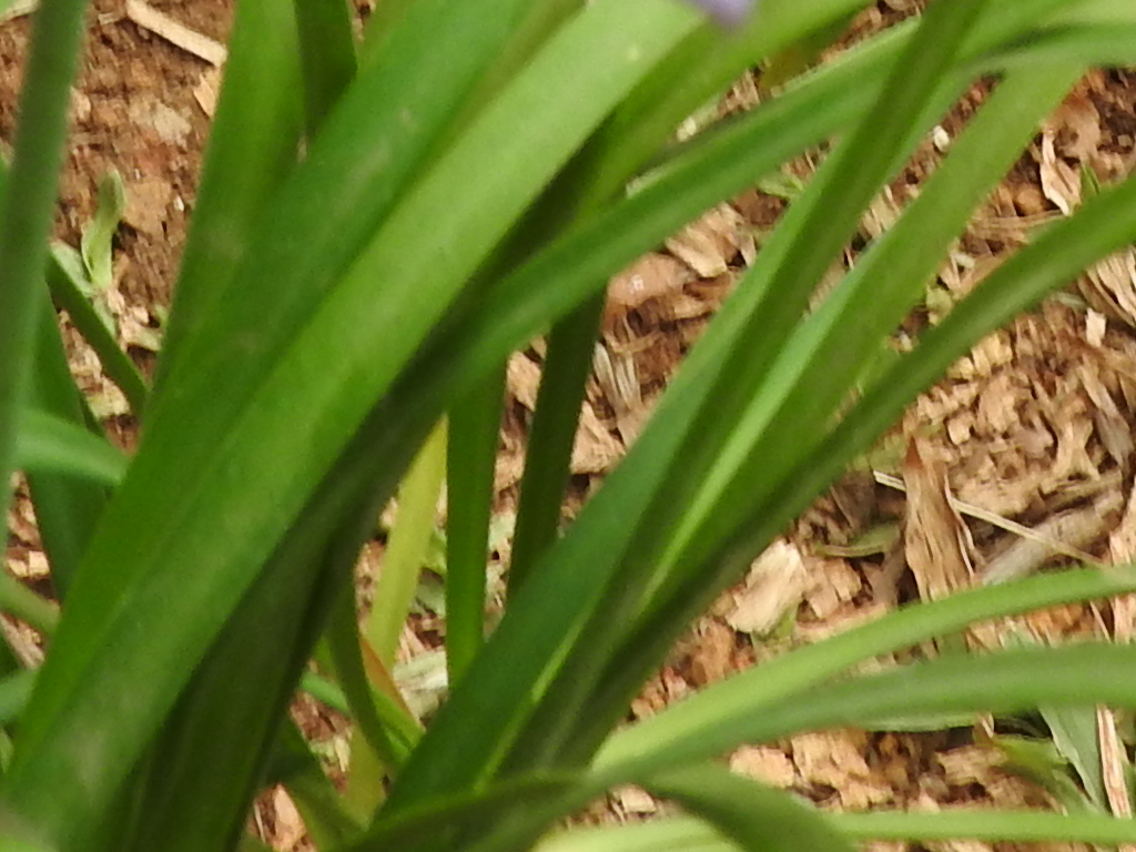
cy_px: -1038
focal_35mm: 180
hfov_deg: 11.0
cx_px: 508
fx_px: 5907
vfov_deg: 7.8
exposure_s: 1/50
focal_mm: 7.2
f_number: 4.8
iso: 100
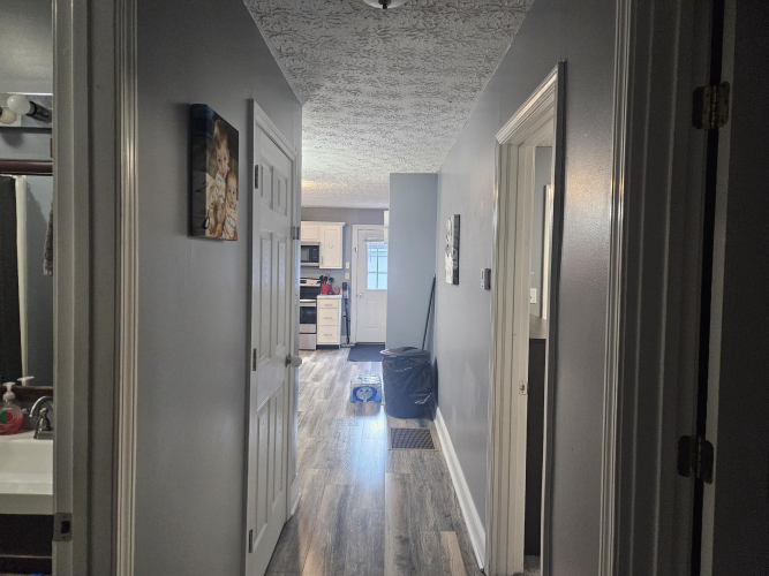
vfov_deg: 58.9
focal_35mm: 23
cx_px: 384
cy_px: 288
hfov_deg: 73.9
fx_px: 511
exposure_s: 1/120
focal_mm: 5.4
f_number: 1.8
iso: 800
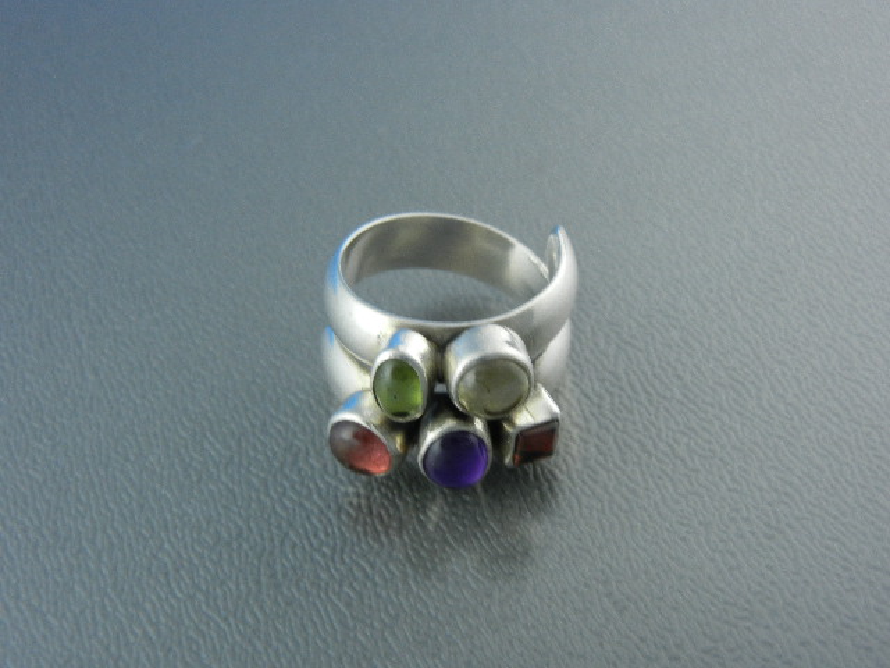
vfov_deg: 24.8
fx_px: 1517
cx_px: 445
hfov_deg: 32.7
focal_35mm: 59
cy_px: 334
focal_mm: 10.6
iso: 400
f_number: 4
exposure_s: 1/25.4
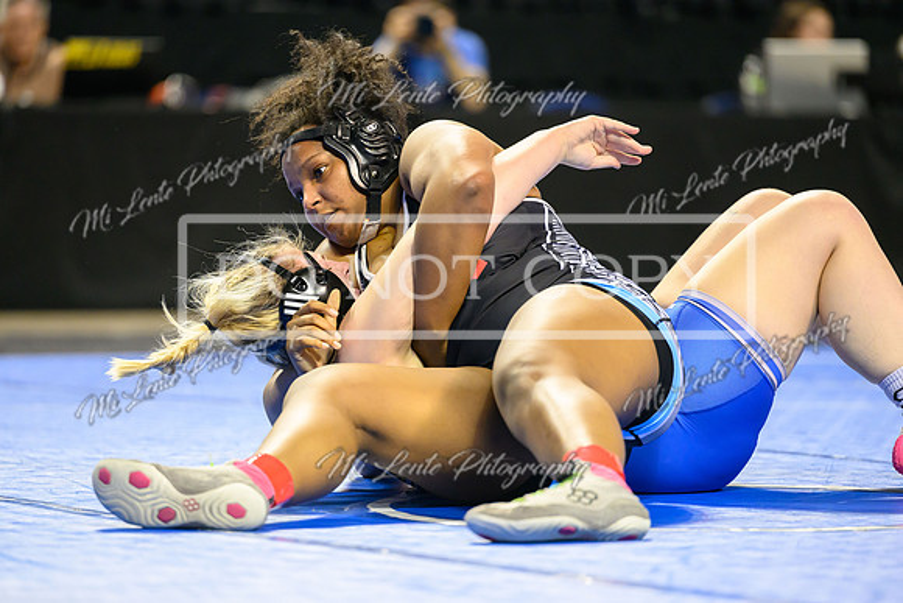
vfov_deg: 6.1
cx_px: 381
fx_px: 5661
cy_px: 349
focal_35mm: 226
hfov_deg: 9.1
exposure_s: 1/800
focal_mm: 195
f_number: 2.8
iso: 3200
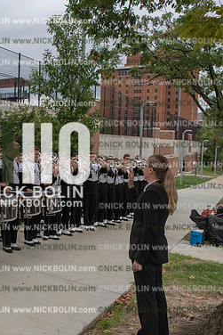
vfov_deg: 51.9
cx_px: 27
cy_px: 165
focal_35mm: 37
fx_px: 343
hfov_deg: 34.2
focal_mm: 24
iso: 1250
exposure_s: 1/4000
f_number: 5
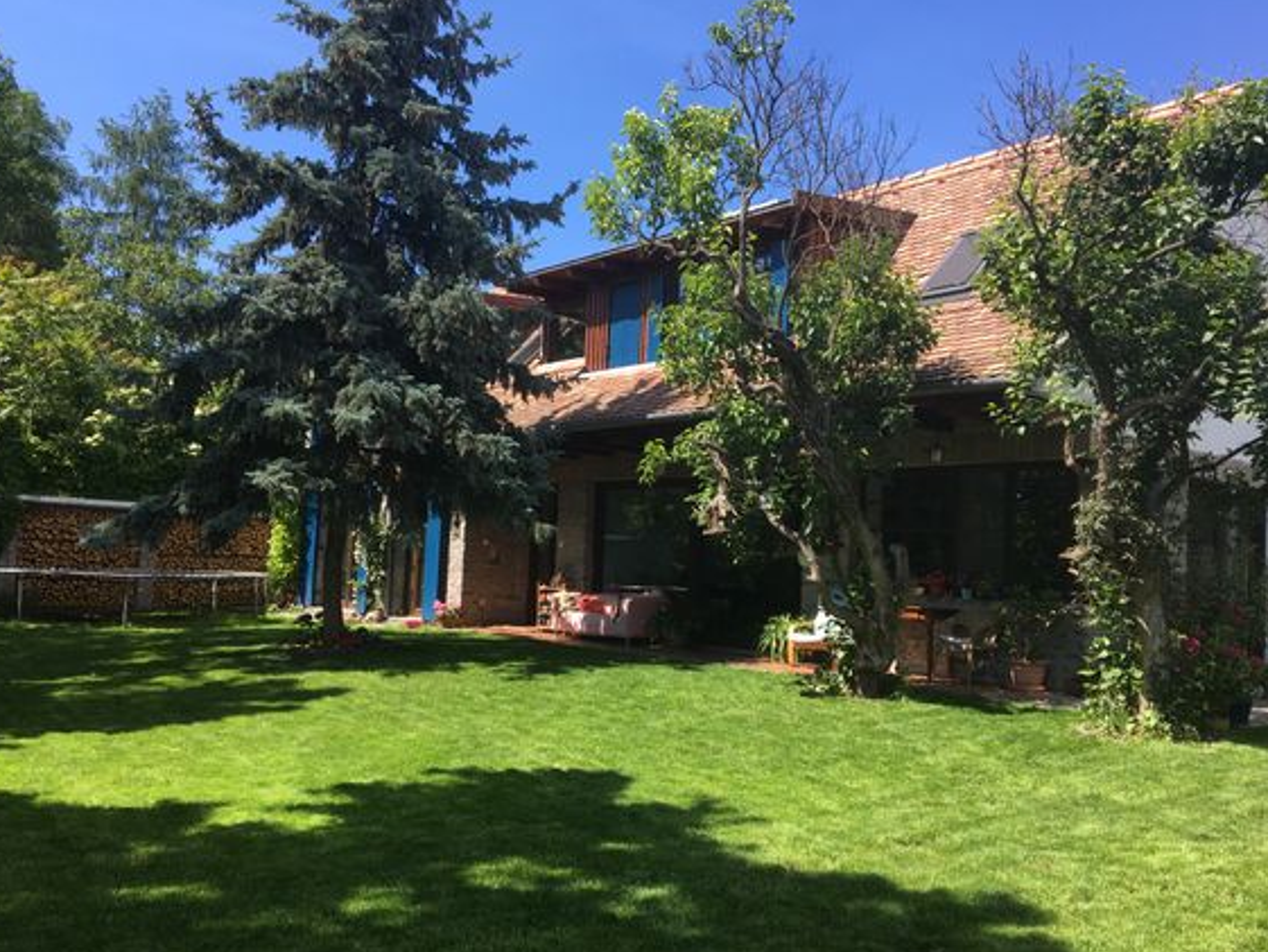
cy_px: 495
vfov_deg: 45.4
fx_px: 1136
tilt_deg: +2.6
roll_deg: -2.7
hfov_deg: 58.3
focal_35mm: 31
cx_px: 646
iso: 25
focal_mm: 4.15
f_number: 2.2
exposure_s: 1/557
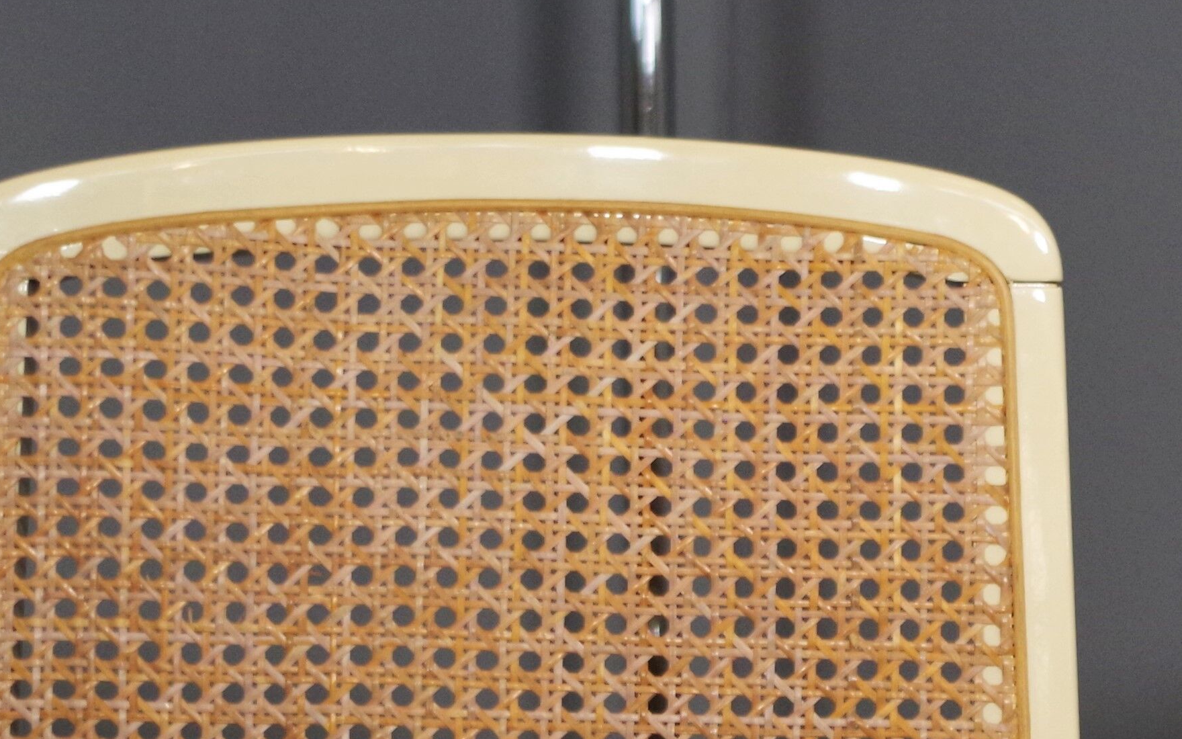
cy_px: 339
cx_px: 1332
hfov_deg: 12.7
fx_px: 5186
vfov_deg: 8.1
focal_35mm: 161
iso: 800
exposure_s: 1/60
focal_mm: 32.5
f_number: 4
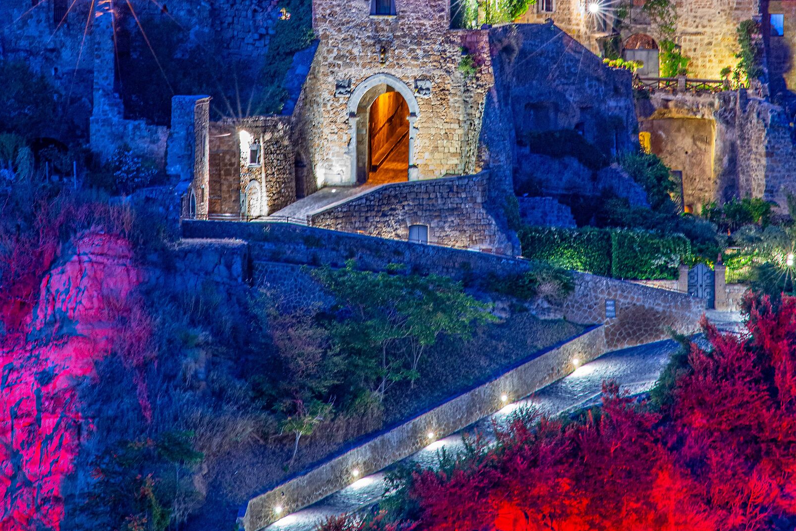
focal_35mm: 451
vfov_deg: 3.0
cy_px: 14
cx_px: 398
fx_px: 9972
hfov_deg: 4.6
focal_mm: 300
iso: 400
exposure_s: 10
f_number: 8
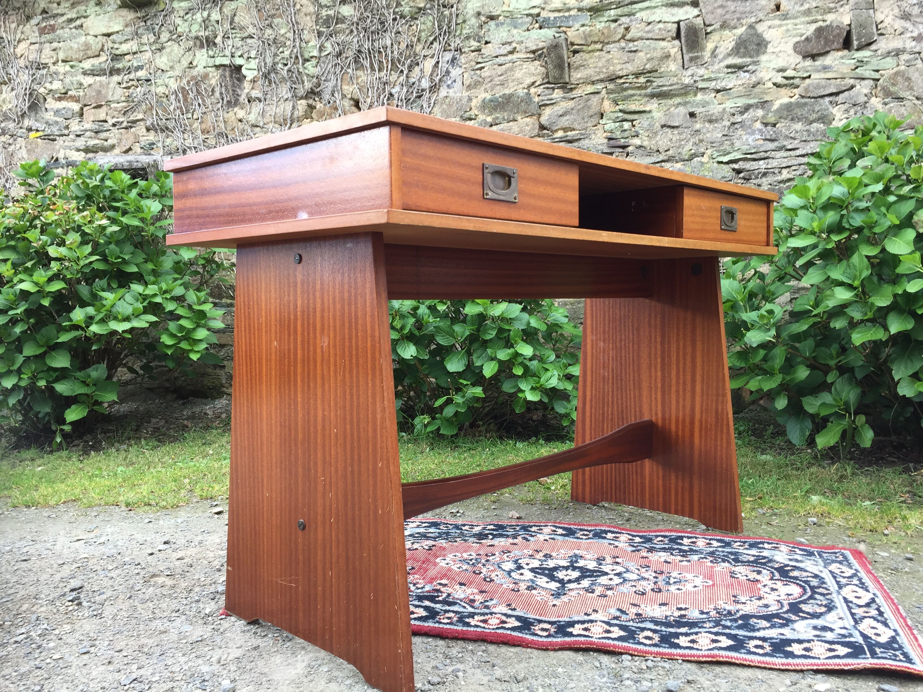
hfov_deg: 61.7
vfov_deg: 48.2
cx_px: 462
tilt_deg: -2.6
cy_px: 346
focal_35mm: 29
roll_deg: +0.6
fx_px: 773
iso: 50
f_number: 2.2
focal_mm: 4.15
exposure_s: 1/100
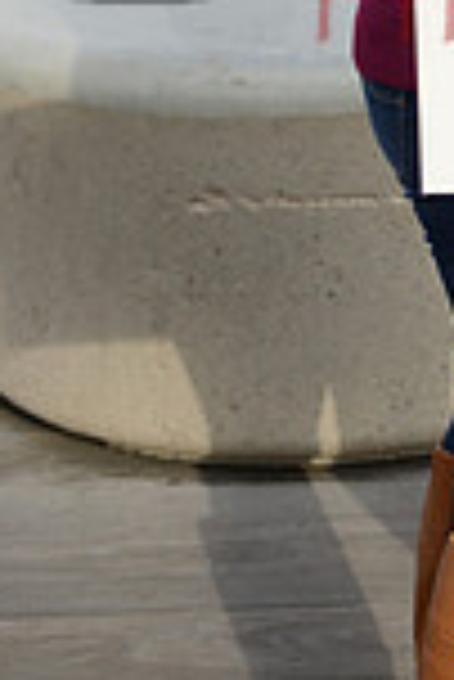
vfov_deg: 16.0
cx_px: 703
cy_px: -117
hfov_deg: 10.7
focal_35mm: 123
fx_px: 2321
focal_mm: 32
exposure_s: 1/1600
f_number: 3.5
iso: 250
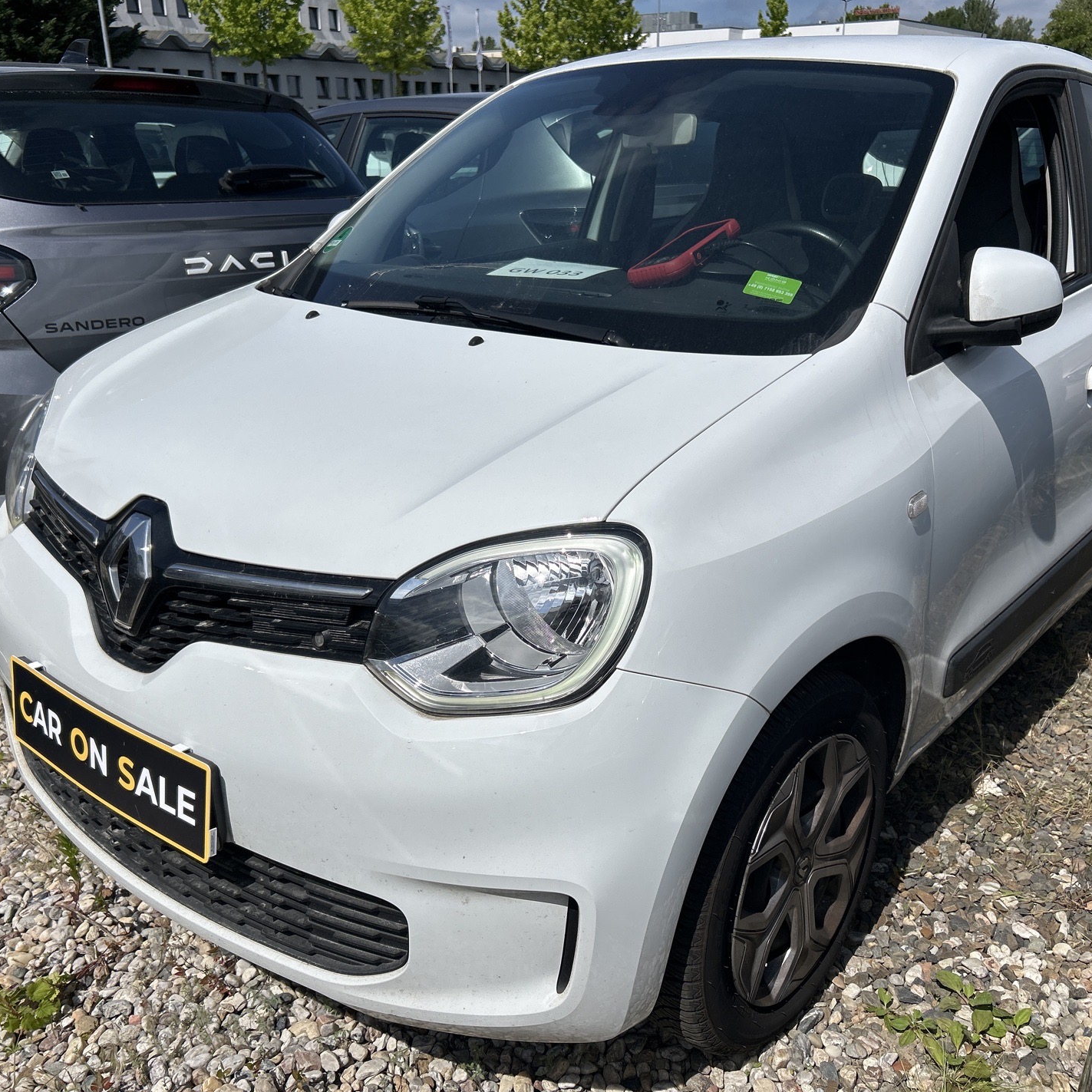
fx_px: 1106
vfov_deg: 52.5
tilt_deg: -21.1
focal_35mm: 31
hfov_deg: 52.4
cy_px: 552
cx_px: 599
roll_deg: +0.1
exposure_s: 1/12658
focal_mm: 5.7
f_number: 1.5
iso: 50
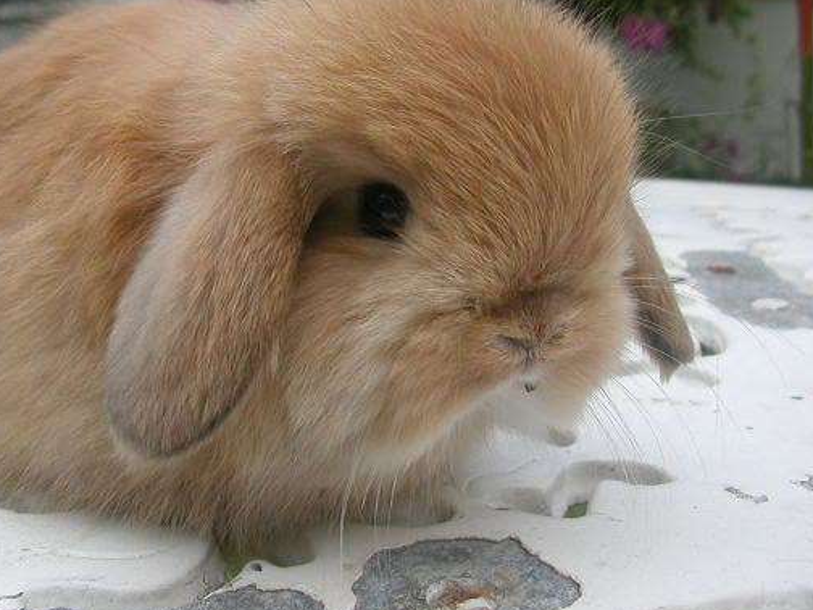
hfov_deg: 40.3
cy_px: 271
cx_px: 327
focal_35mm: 47
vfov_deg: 30.9
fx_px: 1104
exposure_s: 1/128
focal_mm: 5.6
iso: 100
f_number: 2.7
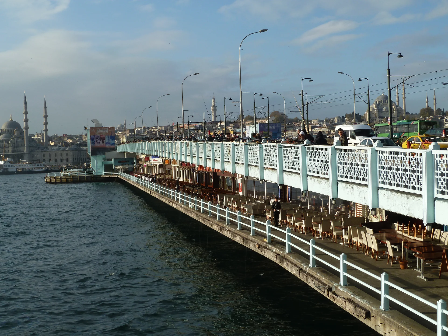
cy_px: 168
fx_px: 621
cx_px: 224
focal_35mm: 48
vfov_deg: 30.3
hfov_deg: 39.7
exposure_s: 1/400
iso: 80
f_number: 5
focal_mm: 7.9
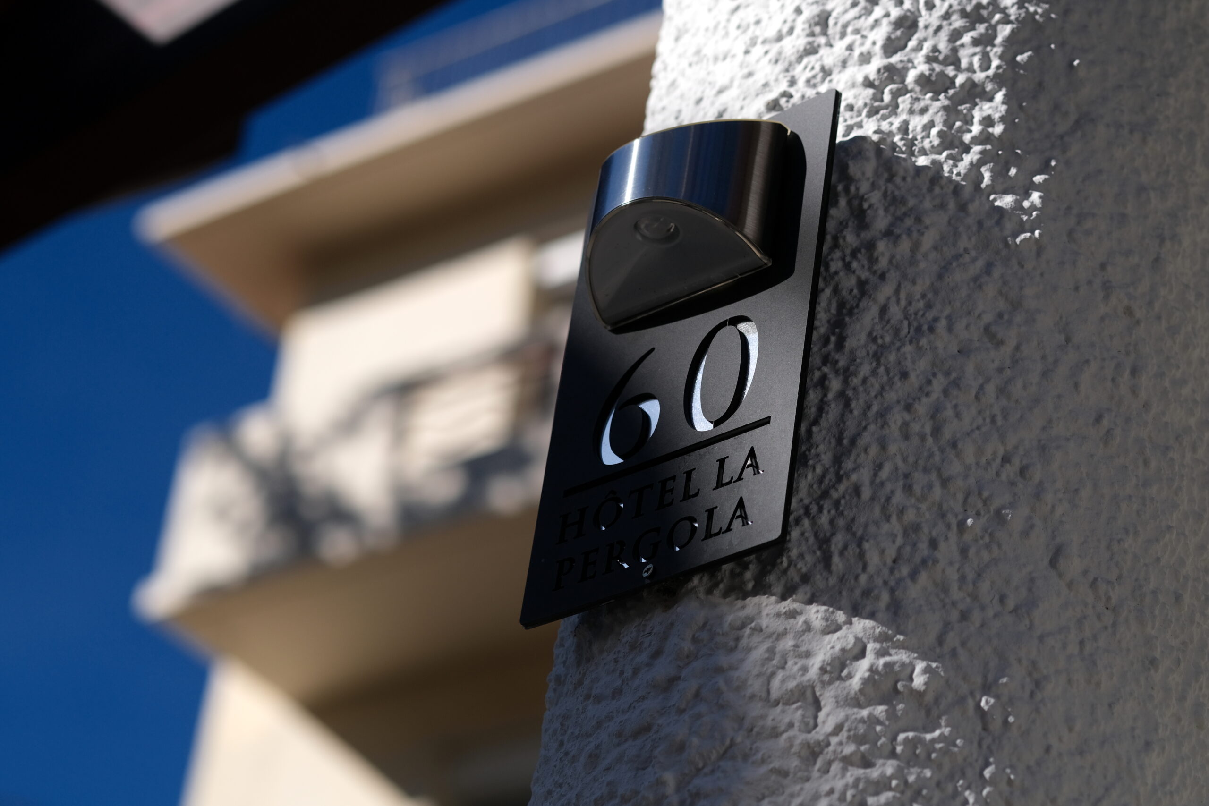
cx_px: 604
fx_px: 3022
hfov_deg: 22.6
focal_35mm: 90
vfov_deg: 15.2
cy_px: 403
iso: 200
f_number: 3.6
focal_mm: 60
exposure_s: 1/2900
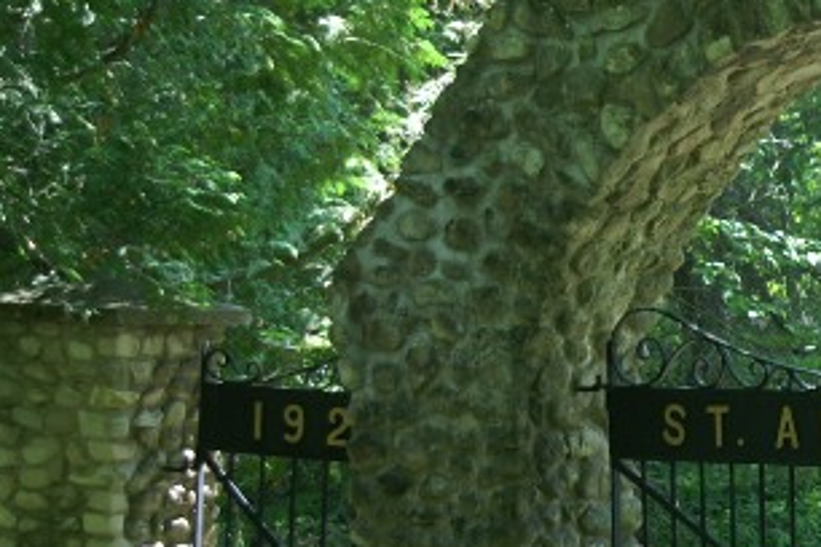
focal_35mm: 196
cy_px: 437
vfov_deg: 7.0
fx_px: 4470
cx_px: 1057
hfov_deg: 10.3
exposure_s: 1/125
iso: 200
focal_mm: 50
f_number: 4.5
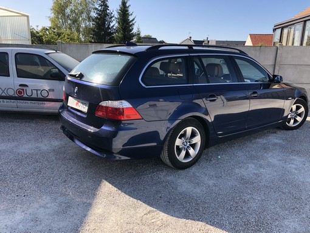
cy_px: 116
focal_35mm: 28
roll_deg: -1.9
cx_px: 155
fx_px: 251
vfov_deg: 49.8
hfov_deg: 63.4
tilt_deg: -13.8
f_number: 1.8
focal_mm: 4
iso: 20
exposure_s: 1/727
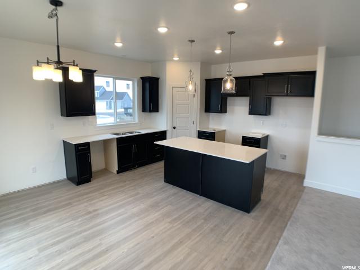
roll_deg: +0.0
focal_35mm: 26
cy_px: 135
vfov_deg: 53.1
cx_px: 180
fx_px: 270
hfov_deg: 67.3
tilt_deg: -9.8
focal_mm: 4.25
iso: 50
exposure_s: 1/120
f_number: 1.8
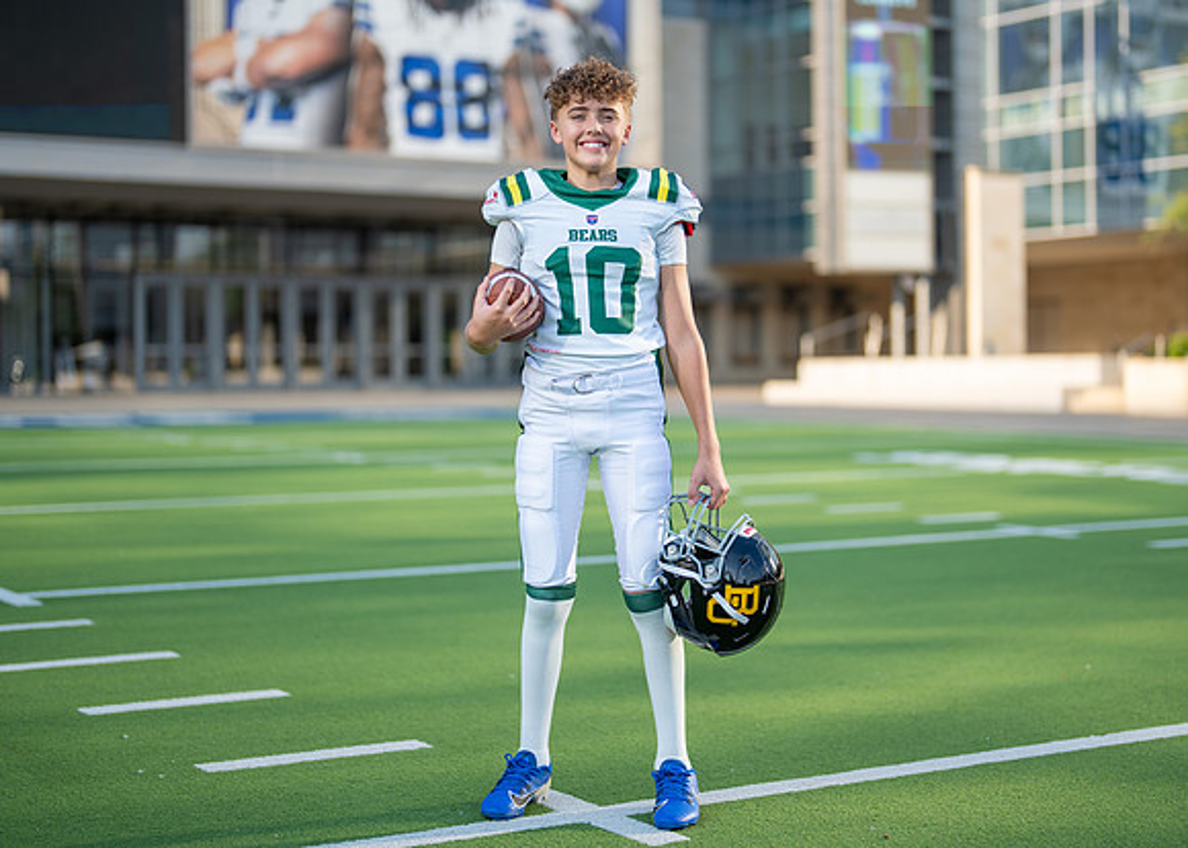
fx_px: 2088
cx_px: 641
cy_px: 387
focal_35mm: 62
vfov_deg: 23.0
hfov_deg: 31.7
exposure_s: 1/3200
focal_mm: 50
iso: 100
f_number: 1.2
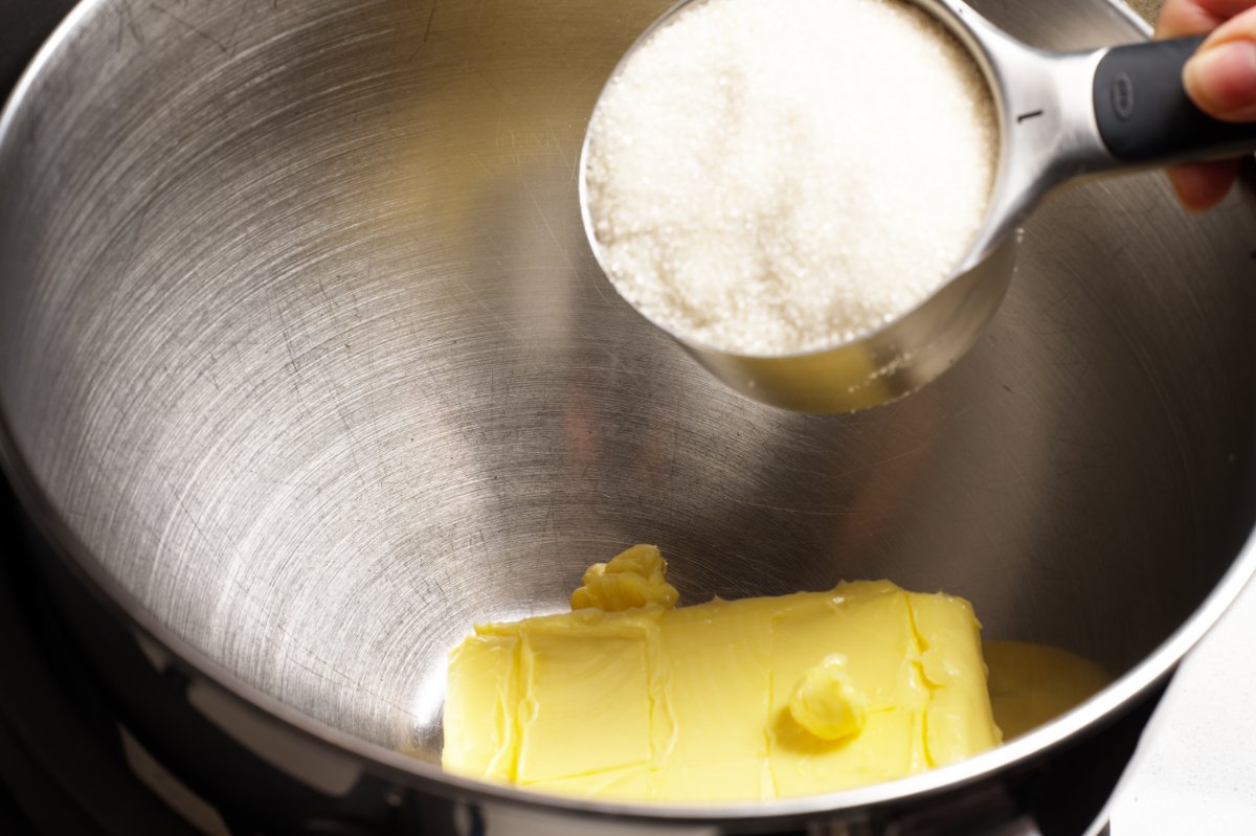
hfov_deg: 28.9
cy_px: 418
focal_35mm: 70
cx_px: 628
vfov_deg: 19.4
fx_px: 2441
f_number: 11
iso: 100
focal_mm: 70
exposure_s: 1/40
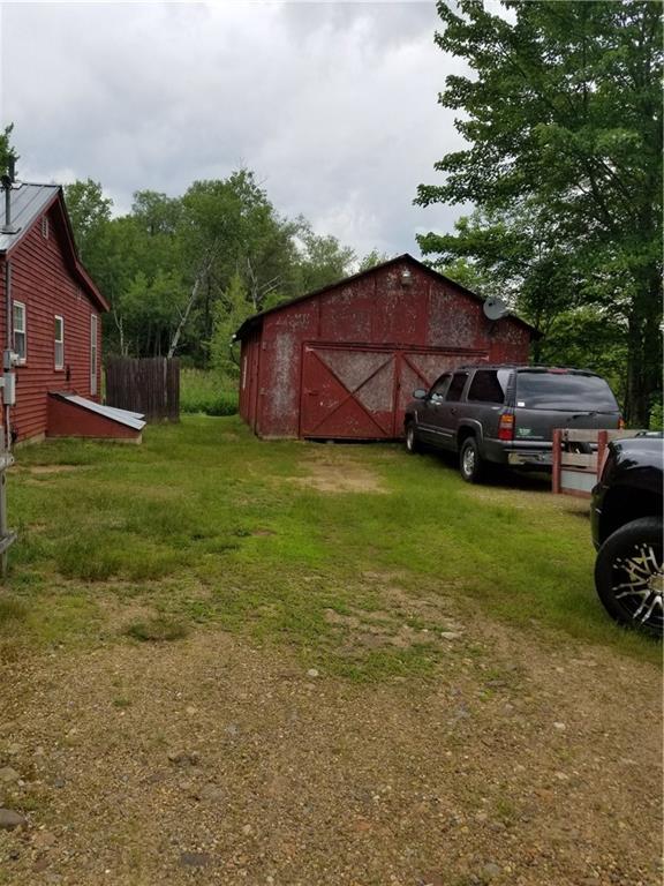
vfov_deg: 67.3
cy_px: 443
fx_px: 665
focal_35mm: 26
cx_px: 332
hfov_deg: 53.1
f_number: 1.7
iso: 50
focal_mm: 4.25
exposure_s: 1/936
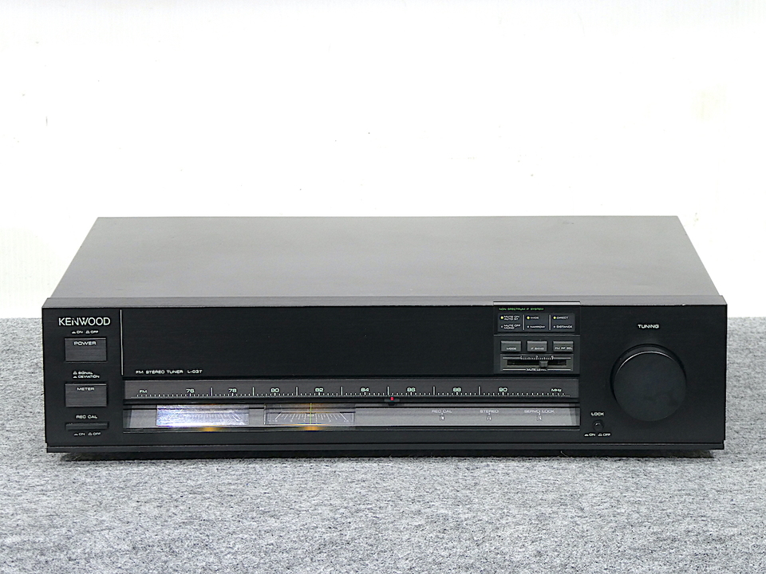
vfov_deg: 12.9
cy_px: 287
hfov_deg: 17.1
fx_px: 2545
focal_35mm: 115
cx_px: 383
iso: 200
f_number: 5.1
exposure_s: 1/6
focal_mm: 20.6
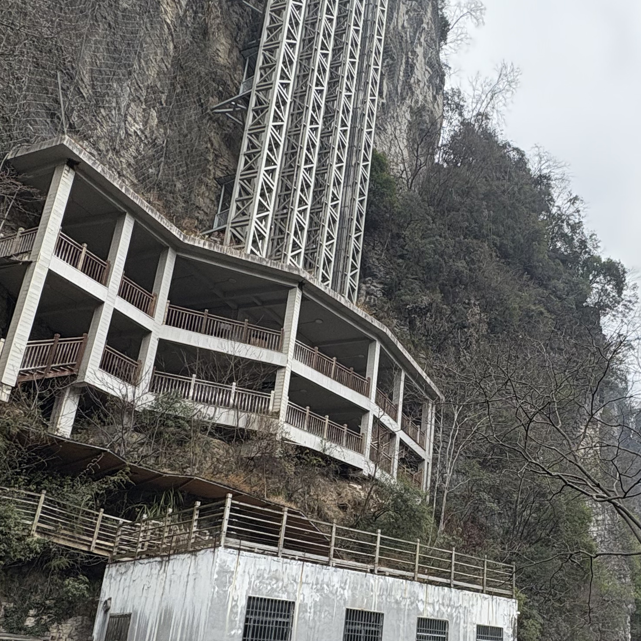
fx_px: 712
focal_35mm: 34
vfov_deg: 47.6
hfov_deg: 47.0
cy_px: 430
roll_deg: -2.5
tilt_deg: +19.3
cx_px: 464
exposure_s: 1/763
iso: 64
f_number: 2.2
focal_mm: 2.22
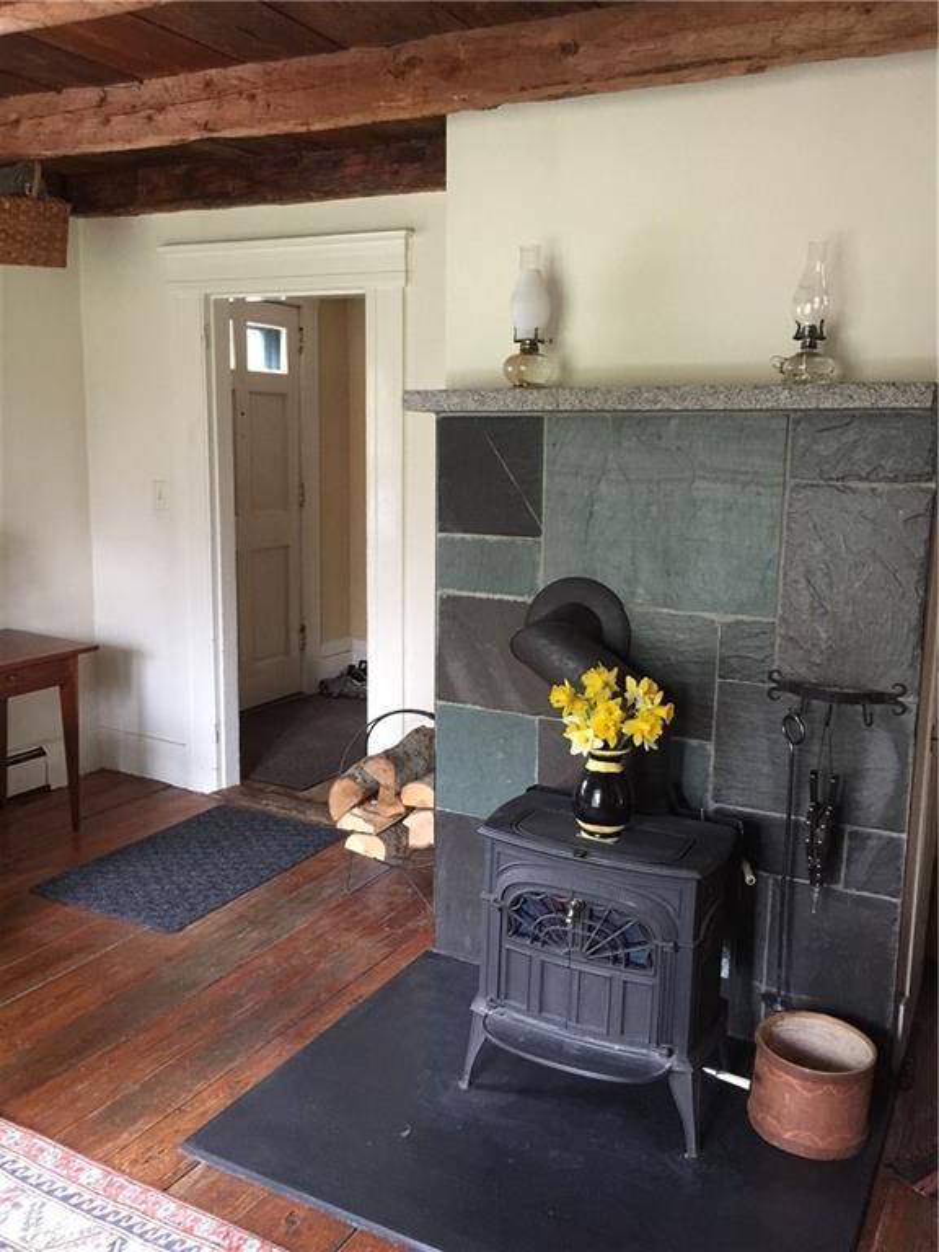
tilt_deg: -8.4
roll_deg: -0.7
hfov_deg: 48.2
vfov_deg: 61.7
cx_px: 470
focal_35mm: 29
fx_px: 1049
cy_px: 626
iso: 125
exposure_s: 1/15
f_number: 2.2
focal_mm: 4.15
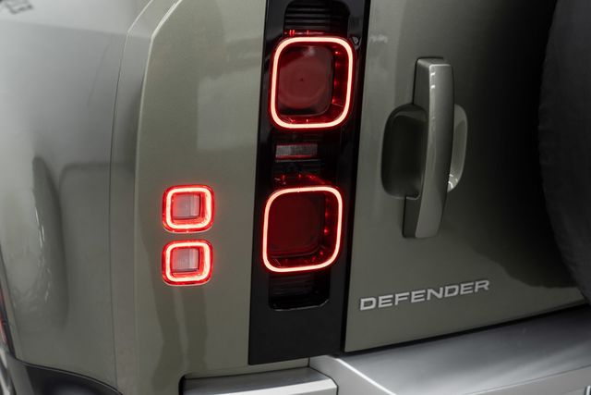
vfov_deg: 31.9
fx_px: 690
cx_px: 296
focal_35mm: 42
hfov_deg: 46.4
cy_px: 198
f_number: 3.2
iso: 200
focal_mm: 28
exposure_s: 1/40
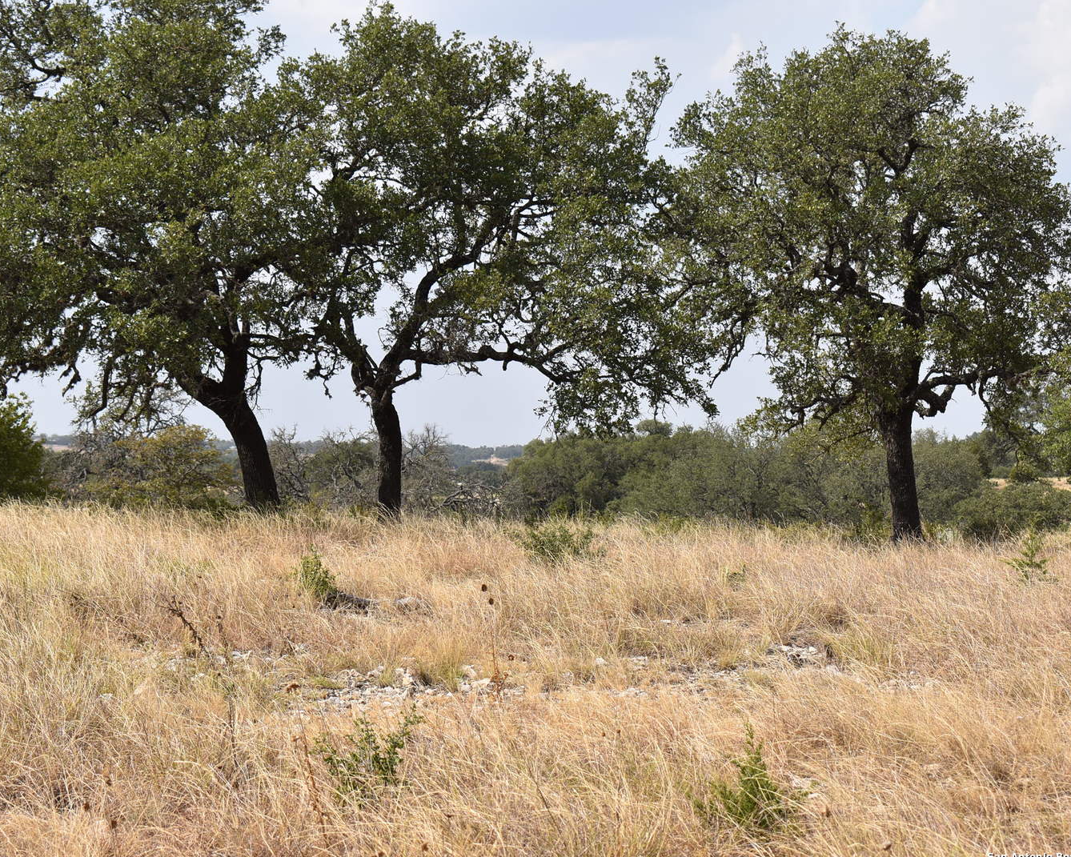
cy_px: 431
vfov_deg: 16.4
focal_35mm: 94
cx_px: 512
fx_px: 2966
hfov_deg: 20.5
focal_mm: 55
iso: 100
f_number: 8
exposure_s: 1/250
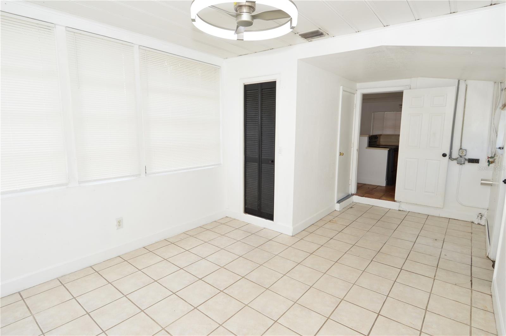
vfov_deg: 67.3
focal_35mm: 18
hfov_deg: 90.1
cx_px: 253
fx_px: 253
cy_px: 168
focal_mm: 12
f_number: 5.6
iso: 200
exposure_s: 1/125
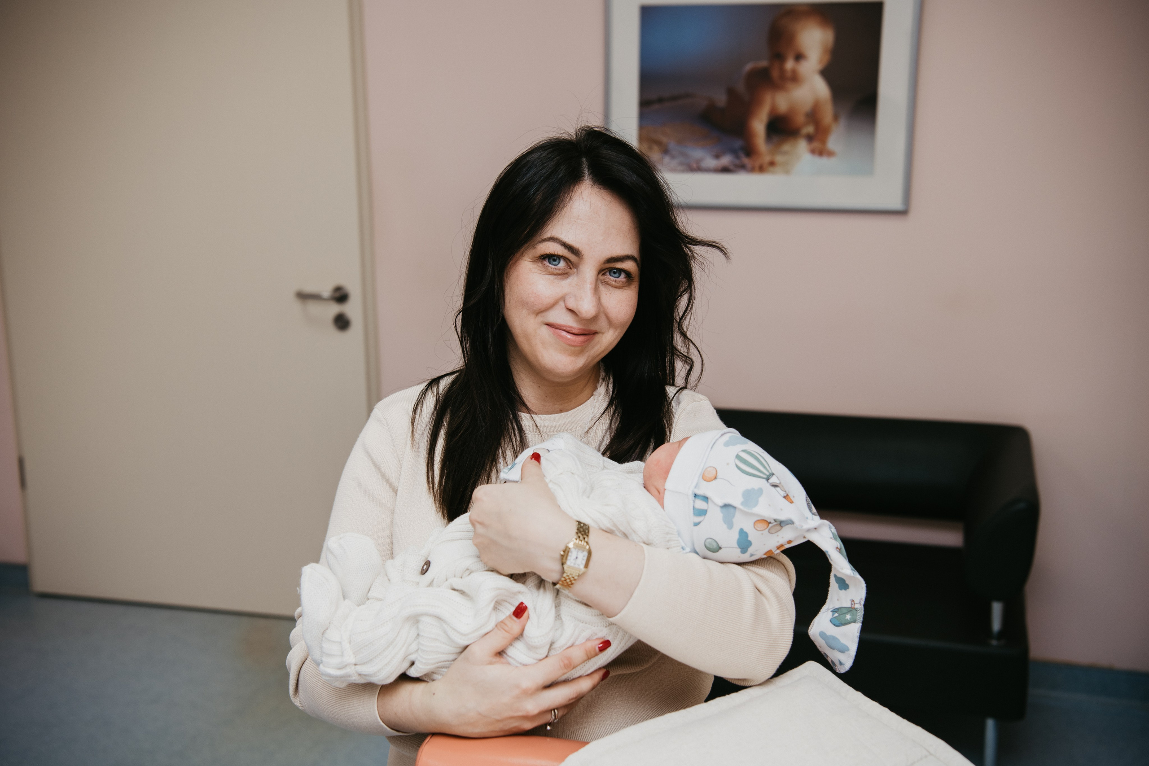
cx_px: 574
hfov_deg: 45.5
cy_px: 383
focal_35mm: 43
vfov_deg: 31.2
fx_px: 1370
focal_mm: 42
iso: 125
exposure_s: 1/160
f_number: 4
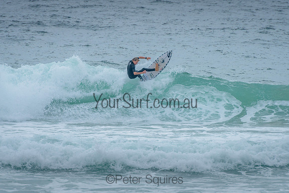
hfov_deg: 4.2
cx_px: 146
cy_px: 86
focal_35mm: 490
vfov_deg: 2.8
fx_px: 3936
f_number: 8
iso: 500
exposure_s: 1/1600
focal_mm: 400
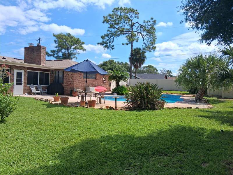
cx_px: 116
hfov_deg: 67.3
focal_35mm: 26
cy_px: 88
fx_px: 175
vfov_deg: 53.1
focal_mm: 3.98
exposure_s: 1/879
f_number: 1.8
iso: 25
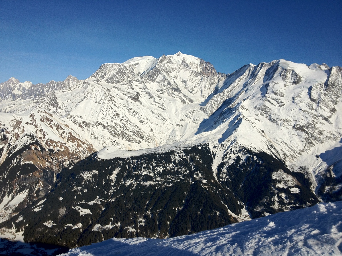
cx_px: 171
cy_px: 128
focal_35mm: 35
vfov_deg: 40.7
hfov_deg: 52.6
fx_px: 346
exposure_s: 1/5025
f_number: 2.4
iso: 64
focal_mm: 4.28
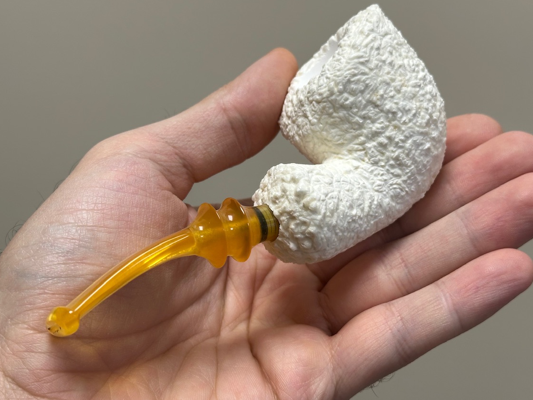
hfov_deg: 34.9
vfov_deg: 26.6
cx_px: 266
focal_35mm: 55
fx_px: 847
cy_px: 184
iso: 50
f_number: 1.78
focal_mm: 6.86
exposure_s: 1/100
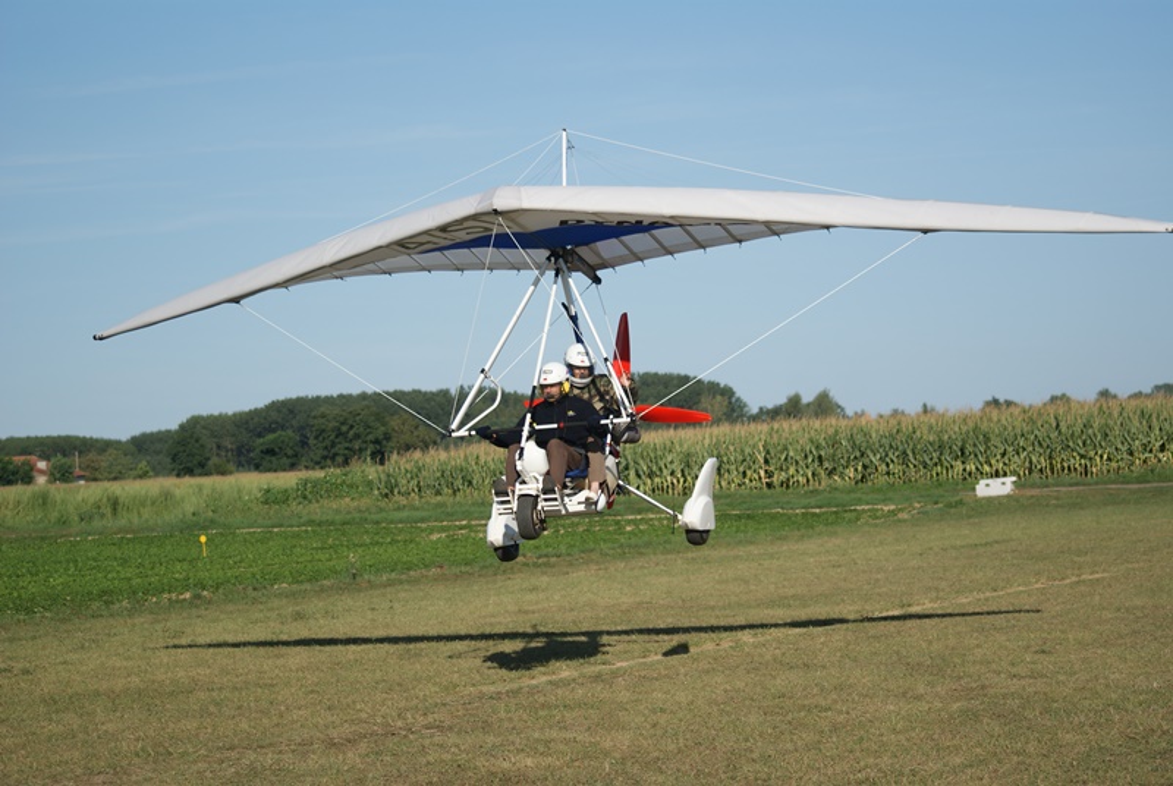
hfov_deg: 18.2
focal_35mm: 112
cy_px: 393
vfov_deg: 12.2
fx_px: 3671
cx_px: 586
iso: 100
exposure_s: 1/1600
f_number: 4
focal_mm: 75
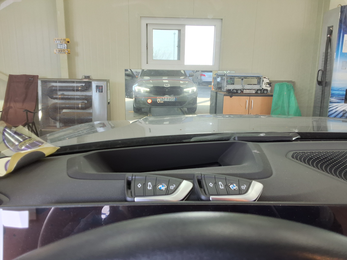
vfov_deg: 49.7
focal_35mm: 28
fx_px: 281
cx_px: 174
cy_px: 130
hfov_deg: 63.4
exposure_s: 1/60
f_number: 1.9
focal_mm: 2.91
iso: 40
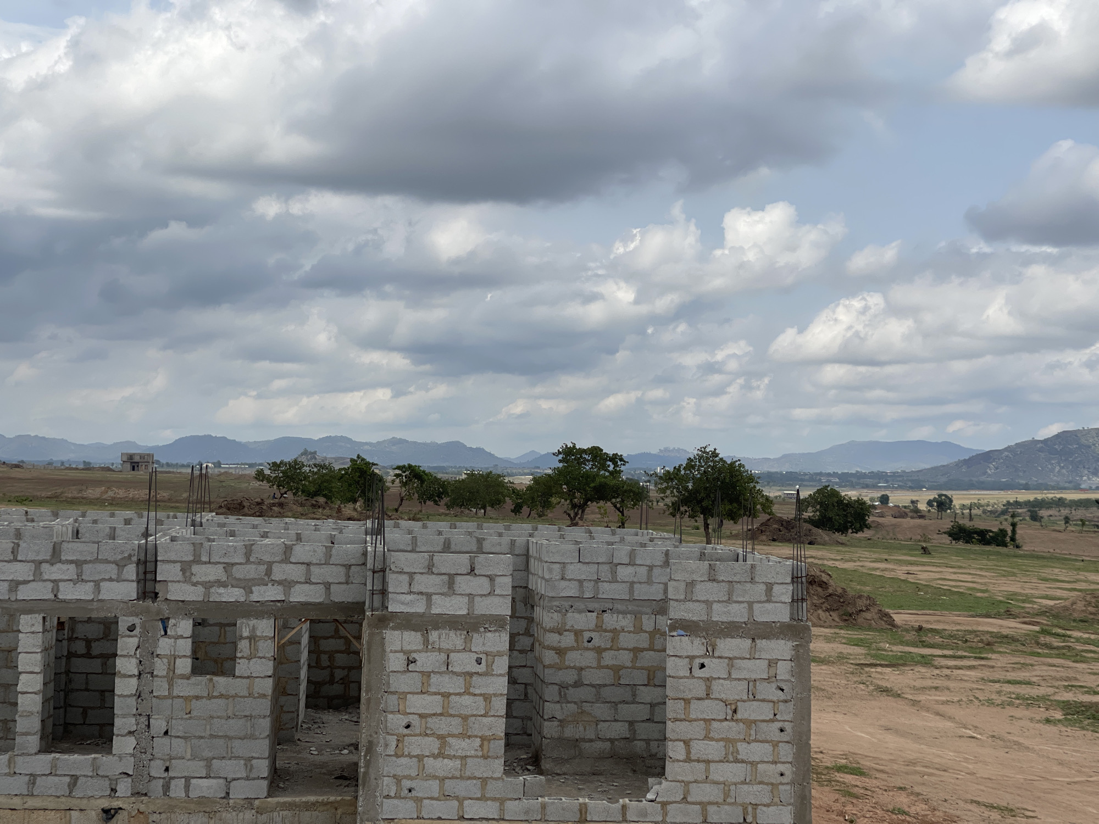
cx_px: 550
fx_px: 2032
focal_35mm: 64
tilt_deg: +1.6
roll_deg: -1.5
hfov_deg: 30.3
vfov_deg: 22.9
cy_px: 412
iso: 20
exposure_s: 1/1754
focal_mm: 7.5
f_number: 2.2
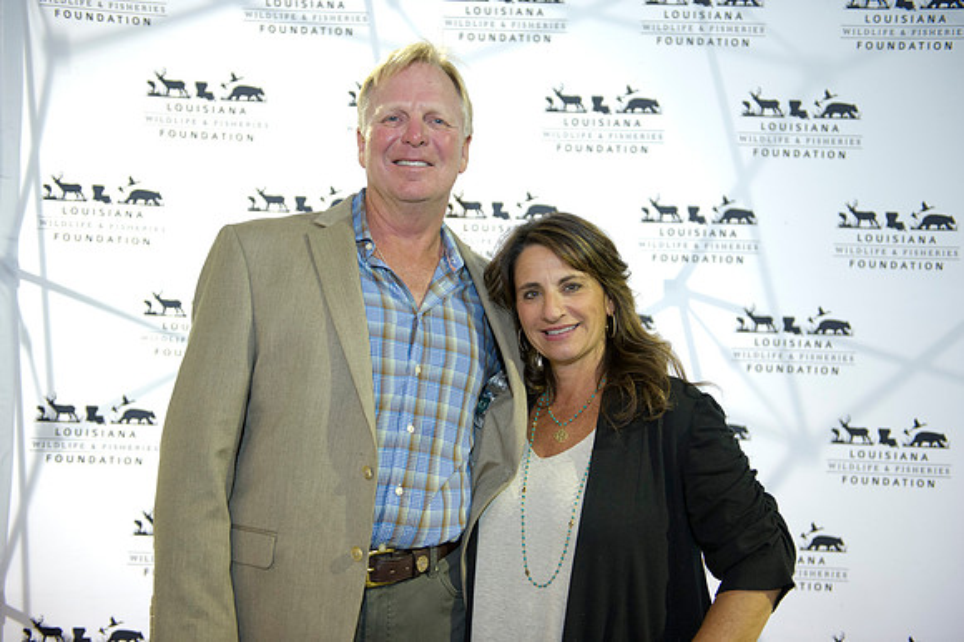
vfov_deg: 30.5
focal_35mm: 44
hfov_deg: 44.5
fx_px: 1178
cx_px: 482
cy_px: 321
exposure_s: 1/80
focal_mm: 44
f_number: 2.8
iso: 3200
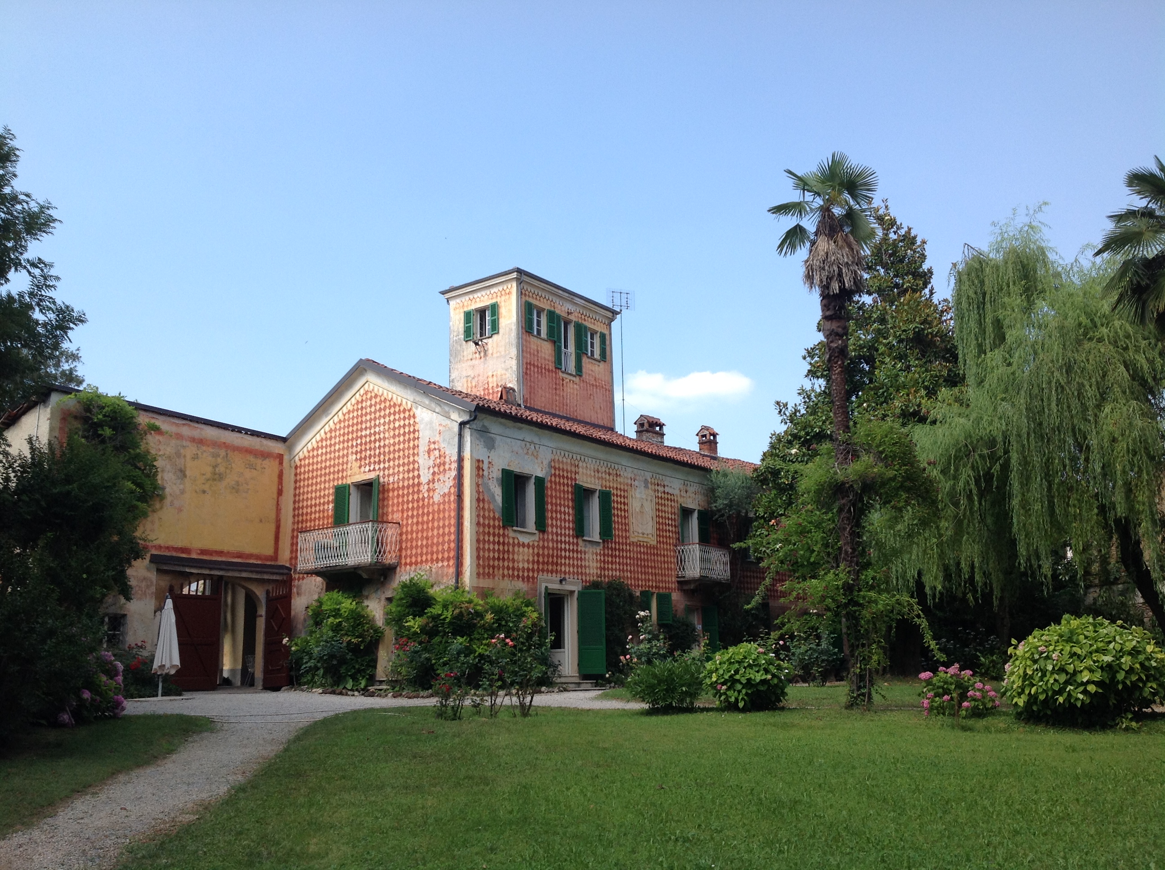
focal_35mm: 35
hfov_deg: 52.7
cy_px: 435
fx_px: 1176
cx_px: 582
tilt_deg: +11.7
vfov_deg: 40.6
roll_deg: -0.6
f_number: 2.4
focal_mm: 4.28
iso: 50
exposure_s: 1/840
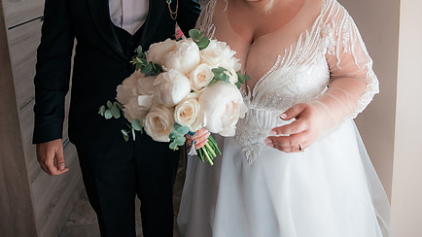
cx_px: 238
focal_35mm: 27
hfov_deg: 69.6
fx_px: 302
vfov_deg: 38.2
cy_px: 1
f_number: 3.2
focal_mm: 15
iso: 1600
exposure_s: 1/500
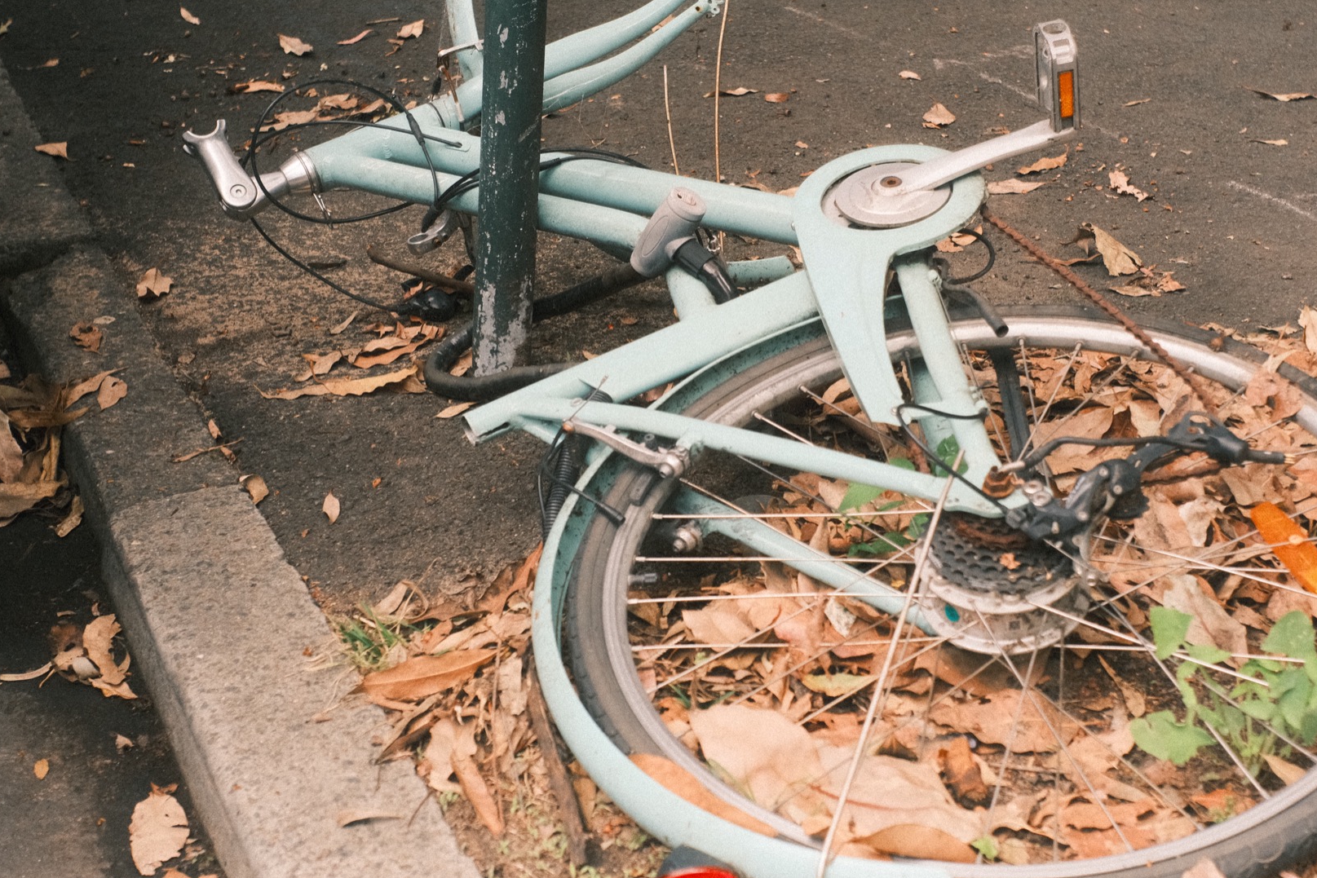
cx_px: 753
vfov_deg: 26.0
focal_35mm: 52
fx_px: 1902
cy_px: 374
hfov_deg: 38.1
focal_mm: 28
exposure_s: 1/800
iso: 2000
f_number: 4.5
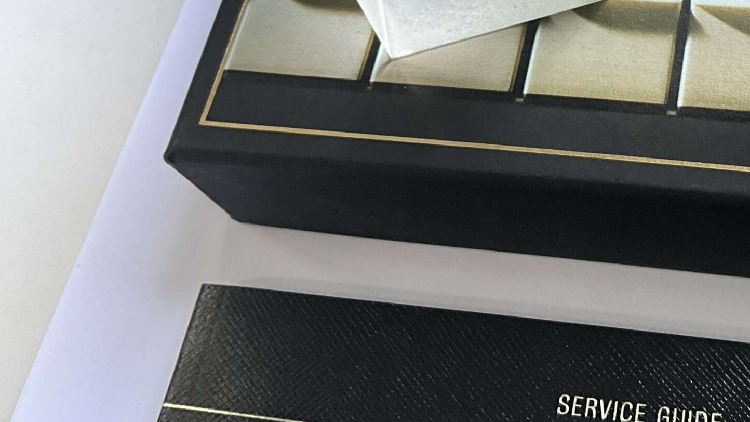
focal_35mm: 56
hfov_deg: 35.7
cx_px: 627
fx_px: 1114
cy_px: -38
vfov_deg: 20.5
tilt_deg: -57.5
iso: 64
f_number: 1.8
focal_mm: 3
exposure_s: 1/105
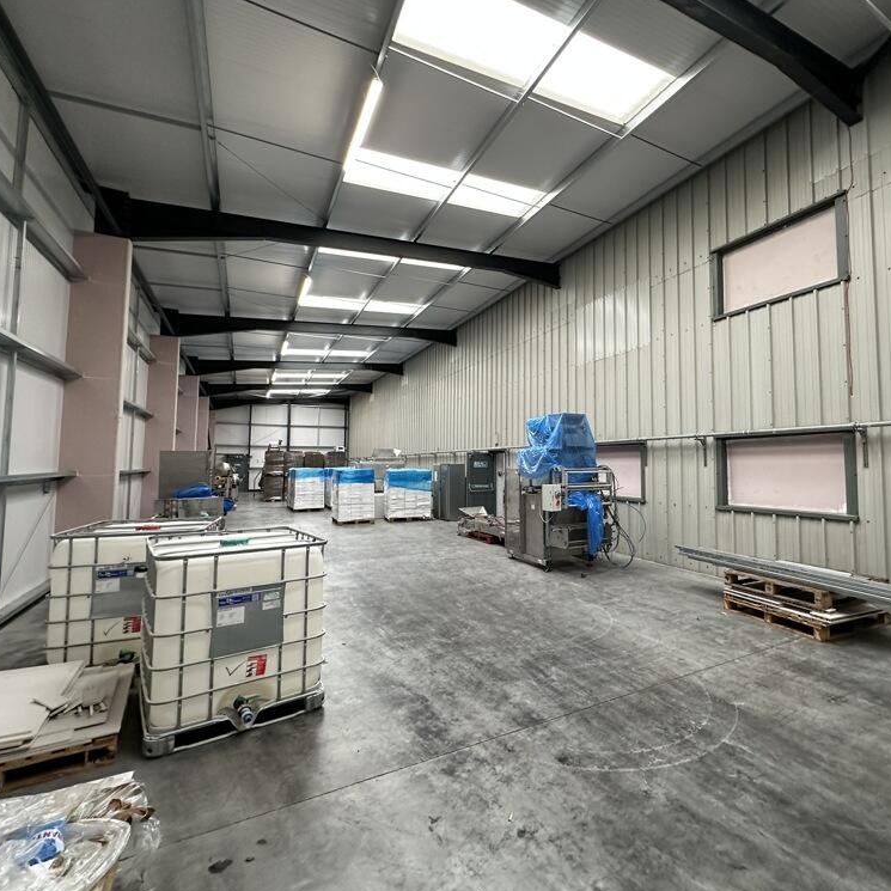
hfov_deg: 82.8
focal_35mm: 17
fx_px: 495
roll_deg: +0.5
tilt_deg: +3.3
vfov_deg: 84.0
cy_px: 438
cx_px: 543
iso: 200
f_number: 2.2
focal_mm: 2.22
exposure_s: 1/99
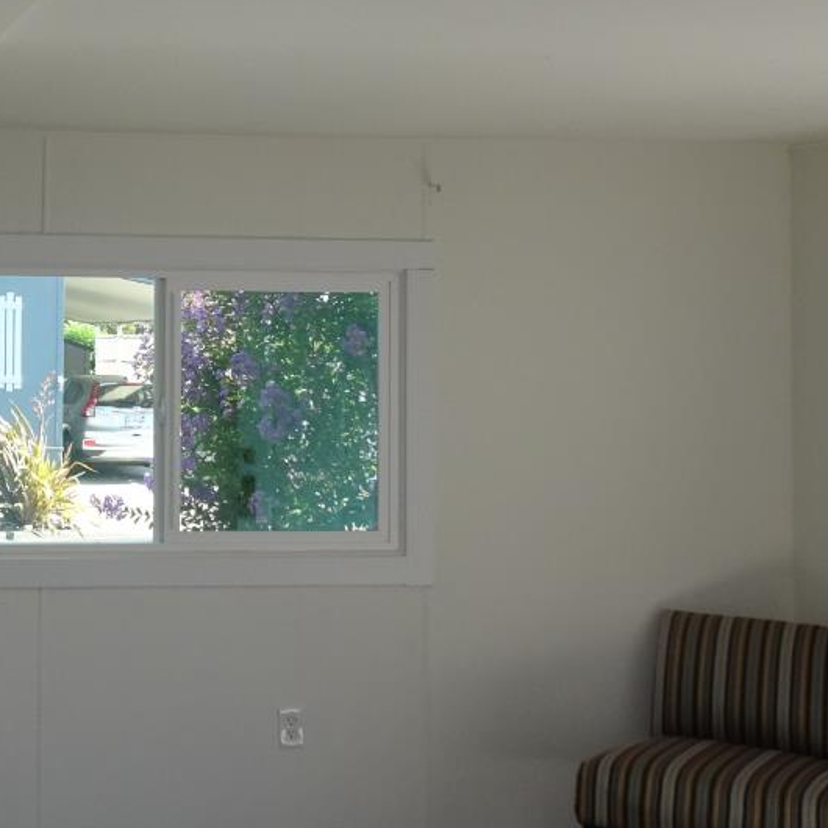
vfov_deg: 28.4
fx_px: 1624
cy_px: 285
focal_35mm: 60
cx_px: -84
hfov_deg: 26.4
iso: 80
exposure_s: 1/60
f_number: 3.5
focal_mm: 4.1
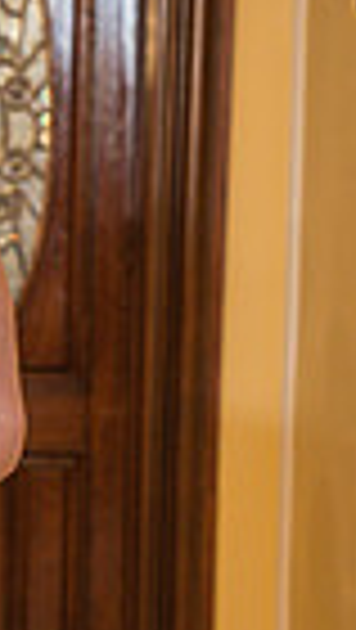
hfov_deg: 5.1
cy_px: 670
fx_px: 3951
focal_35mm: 236
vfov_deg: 9.1
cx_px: -230
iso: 1600
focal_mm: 70
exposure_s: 1/125
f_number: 2.8
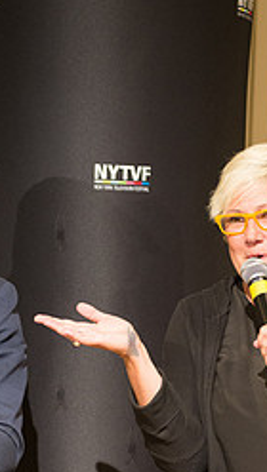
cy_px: 392
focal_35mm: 152
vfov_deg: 14.0
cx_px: 275
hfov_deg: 8.0
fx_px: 1908
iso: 2500
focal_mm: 80
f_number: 4
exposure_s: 1/125
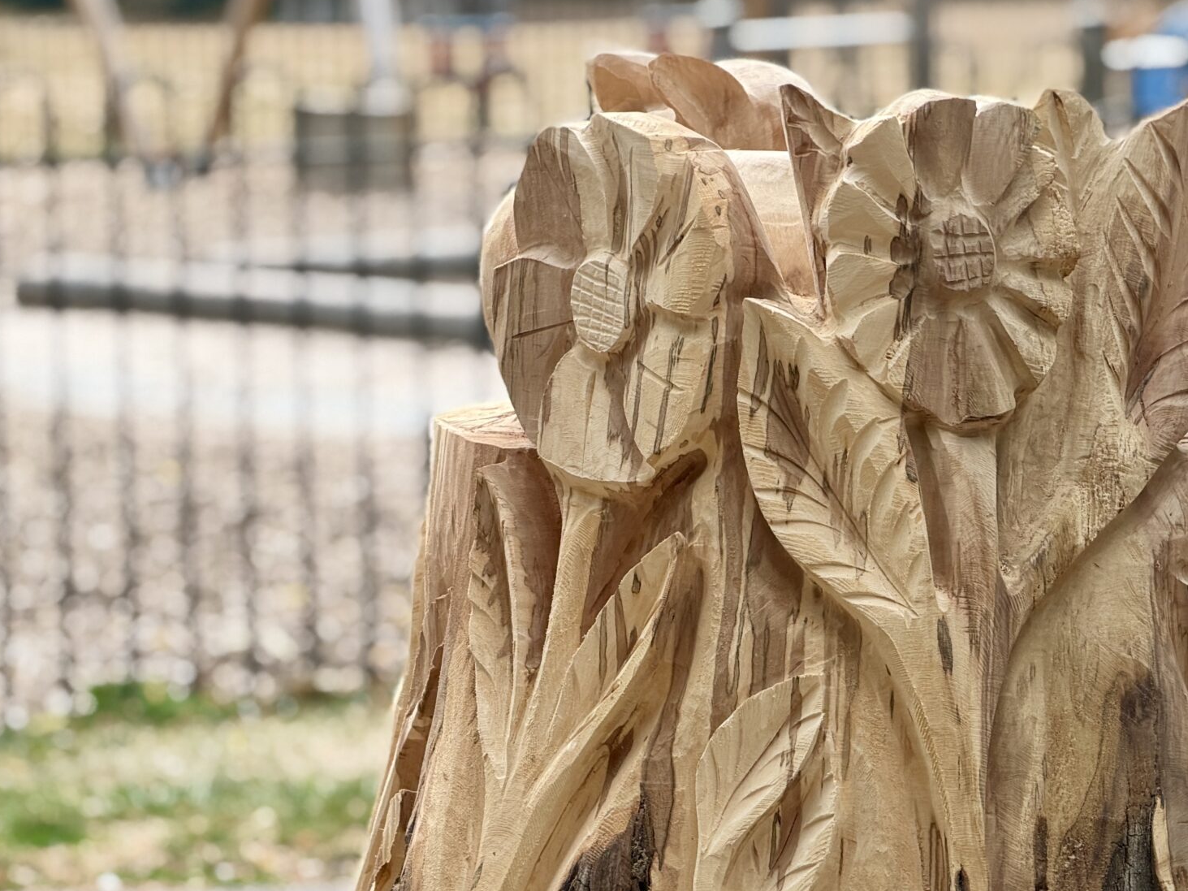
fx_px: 6005
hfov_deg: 11.3
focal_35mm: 175
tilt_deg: -6.0
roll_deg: +2.0
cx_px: 839
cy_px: 547
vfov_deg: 8.5
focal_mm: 16.89
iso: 50
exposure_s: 1/121
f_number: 2.8
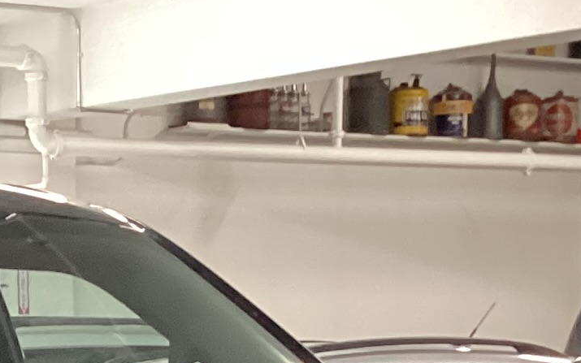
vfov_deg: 7.9
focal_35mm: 150
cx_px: -15
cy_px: 946
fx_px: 2375
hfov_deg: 13.7
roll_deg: +0.4
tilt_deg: -14.2
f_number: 2.4
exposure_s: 1/40
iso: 320
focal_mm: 3.3
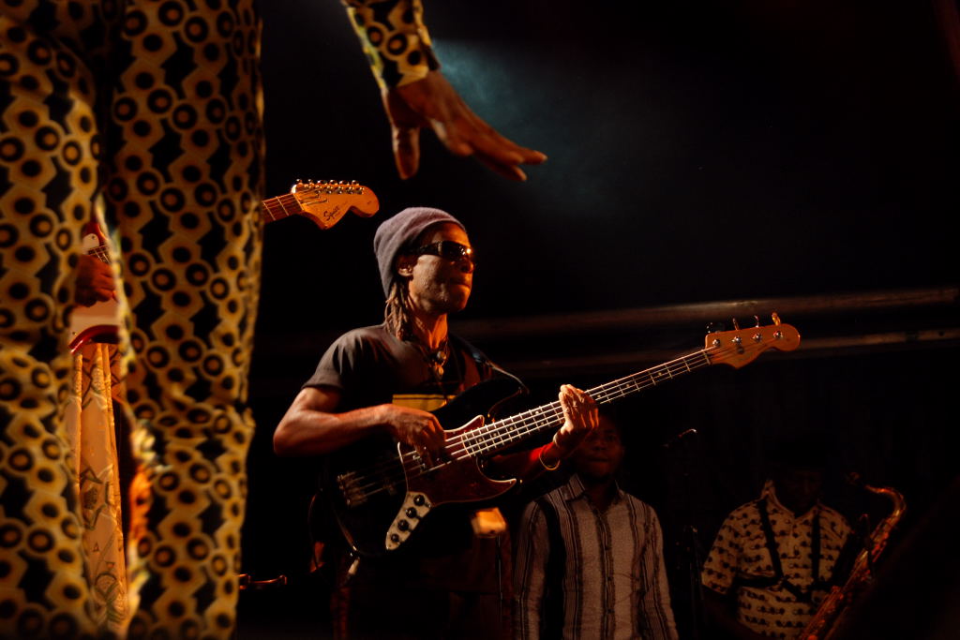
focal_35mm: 75
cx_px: 480
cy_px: 320
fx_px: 2000
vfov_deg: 18.2
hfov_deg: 27.0
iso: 400
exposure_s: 1/40
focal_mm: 50
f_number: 4.8
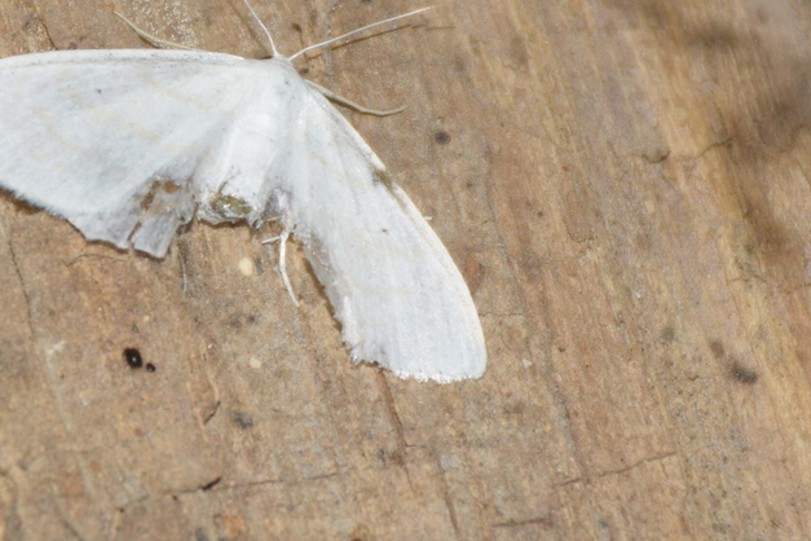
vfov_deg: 4.3
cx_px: 237
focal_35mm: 322
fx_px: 7253
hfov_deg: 6.4
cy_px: 189
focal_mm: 140
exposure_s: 1/60
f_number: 7.1
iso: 320
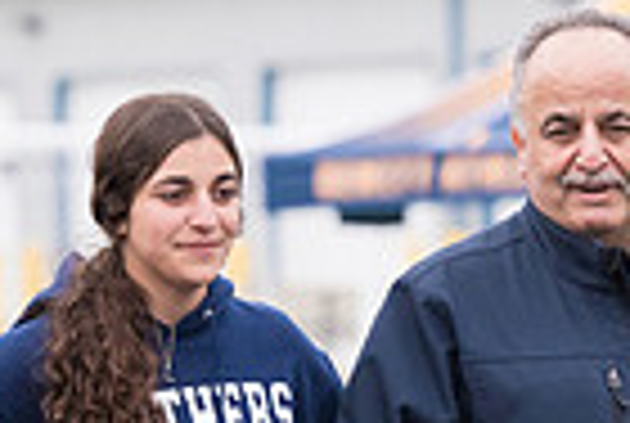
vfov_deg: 1.5
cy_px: 677
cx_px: 141
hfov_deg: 2.3
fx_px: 15661
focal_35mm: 893
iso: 1250
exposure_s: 1/2000
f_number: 5
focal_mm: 190
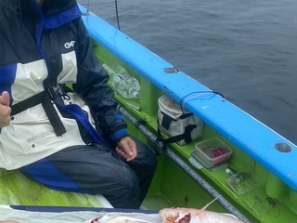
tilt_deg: -30.0
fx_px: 446
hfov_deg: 36.2
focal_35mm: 52
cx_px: 87
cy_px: 120
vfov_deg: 28.0
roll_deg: +5.2
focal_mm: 4.25
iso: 32
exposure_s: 1/782
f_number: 1.8
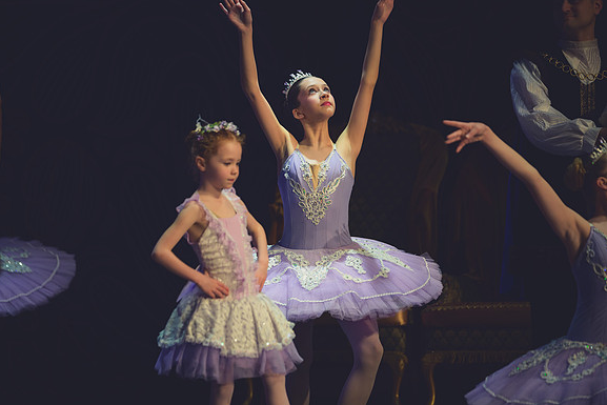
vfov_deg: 6.8
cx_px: 303
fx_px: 3390
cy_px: 202
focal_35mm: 201
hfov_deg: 10.2
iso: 1000
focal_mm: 200
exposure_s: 1/320
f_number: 2.8
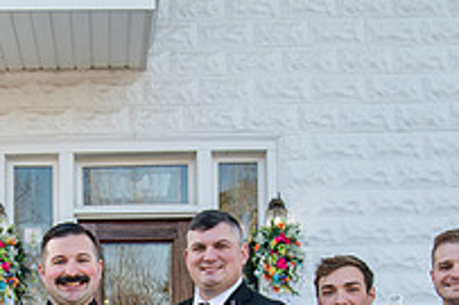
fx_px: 1134
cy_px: 422
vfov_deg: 14.5
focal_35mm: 89
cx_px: 75
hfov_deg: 22.5
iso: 250
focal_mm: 29
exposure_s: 1/250
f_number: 3.5
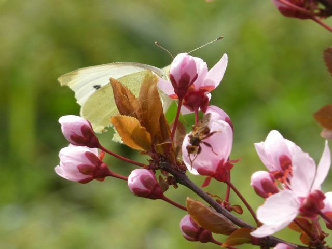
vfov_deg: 3.9
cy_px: 124
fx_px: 3683
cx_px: 166
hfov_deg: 5.2
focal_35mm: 384
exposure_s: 1/80
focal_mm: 68.8
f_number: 5.6
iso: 80
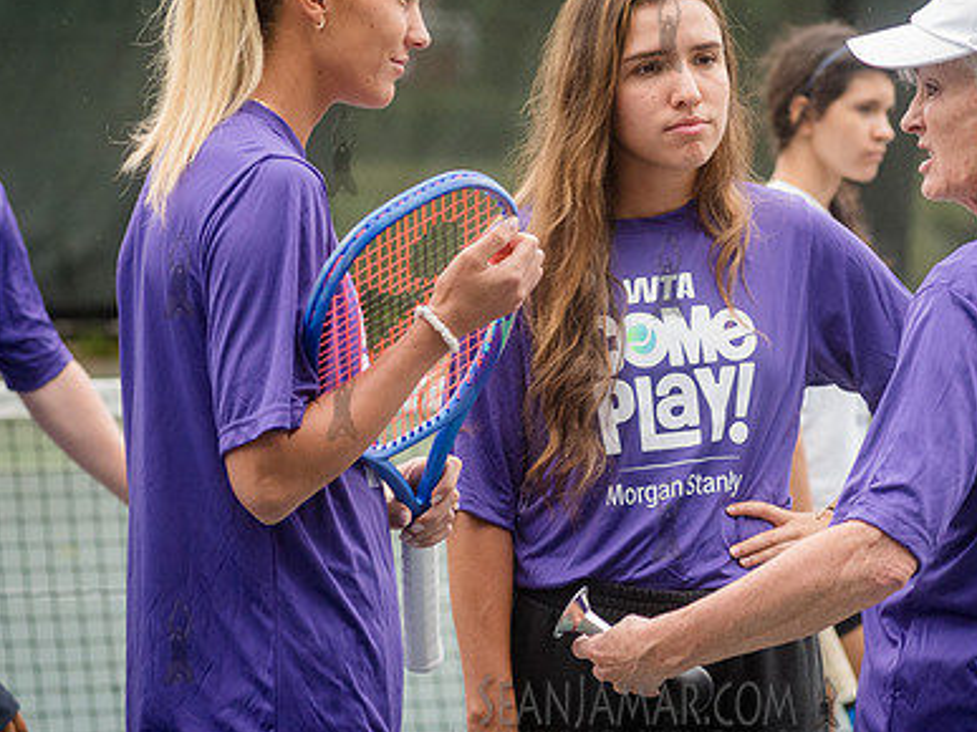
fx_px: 6320
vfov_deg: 6.6
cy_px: 337
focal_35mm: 224
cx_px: 704
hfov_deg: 8.8
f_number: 5
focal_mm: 120
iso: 1250
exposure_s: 1/800
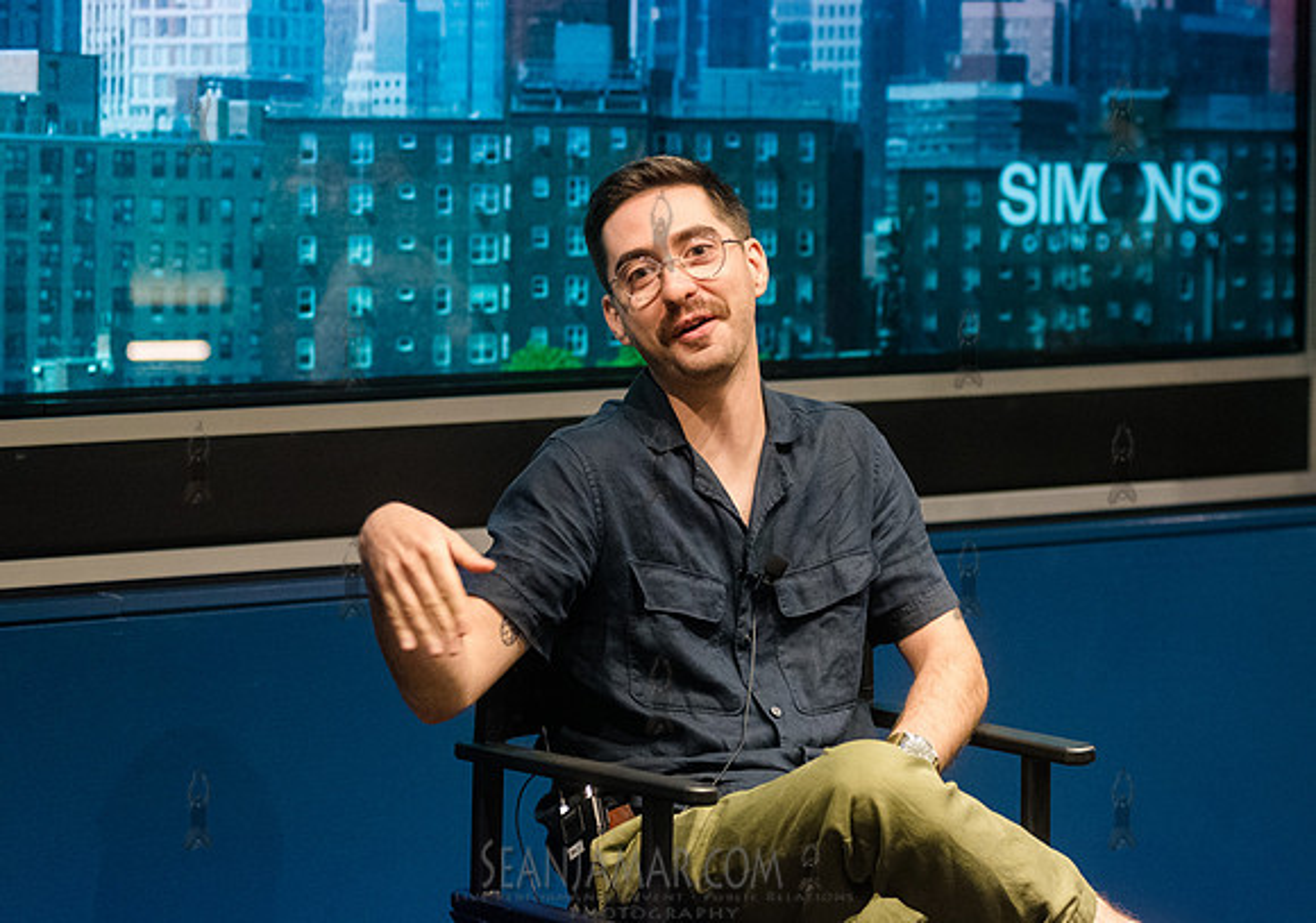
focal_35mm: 114
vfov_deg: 12.5
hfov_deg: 17.7
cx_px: 771
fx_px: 4217
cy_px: 435
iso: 5000
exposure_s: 1/200
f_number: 3.5
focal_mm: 92
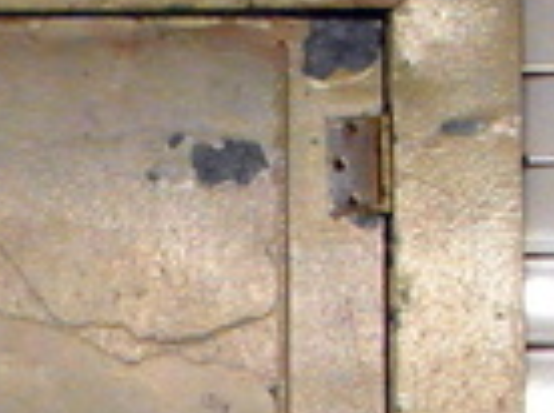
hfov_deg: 4.4
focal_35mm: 449
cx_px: -522
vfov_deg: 3.3
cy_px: 1035
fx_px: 7173
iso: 800
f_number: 3.8
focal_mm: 13.9
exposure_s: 1/45
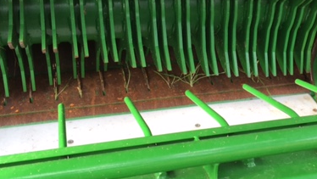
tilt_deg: -19.0
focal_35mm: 54
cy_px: 58
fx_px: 454
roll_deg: -1.6
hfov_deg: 38.2
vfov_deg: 22.2
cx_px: 203
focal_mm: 4.15
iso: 40
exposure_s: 1/50
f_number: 2.2
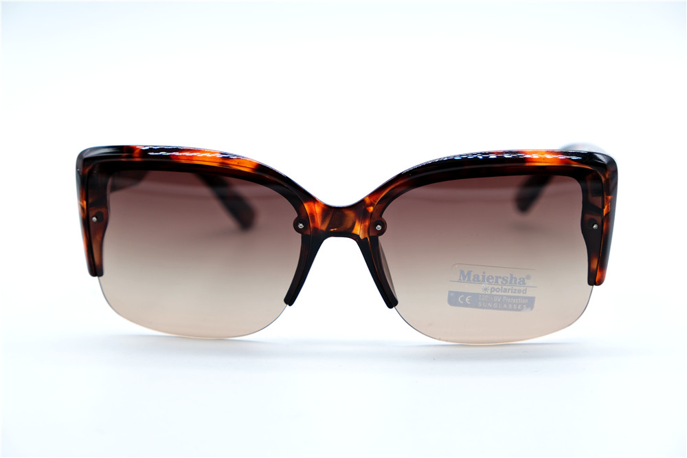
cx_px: 344
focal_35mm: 76
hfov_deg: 26.7
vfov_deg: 17.9
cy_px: 229
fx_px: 1450
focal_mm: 50.5
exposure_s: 1/125
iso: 160
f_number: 5.6
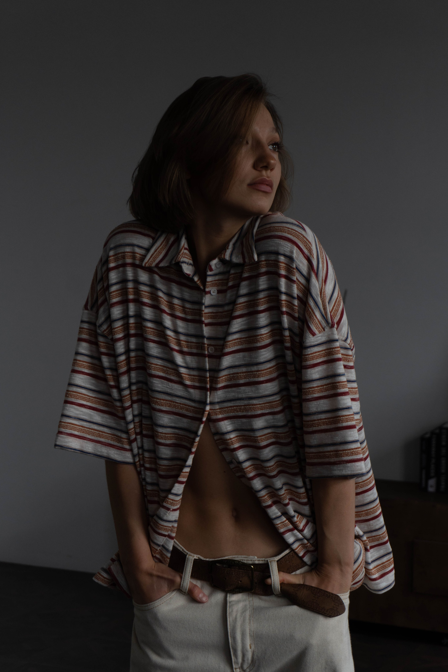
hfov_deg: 18.2
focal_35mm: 75
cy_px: 336
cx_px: 224
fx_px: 1400
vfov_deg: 27.0
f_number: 5.6
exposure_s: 1/250
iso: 400
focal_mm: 50
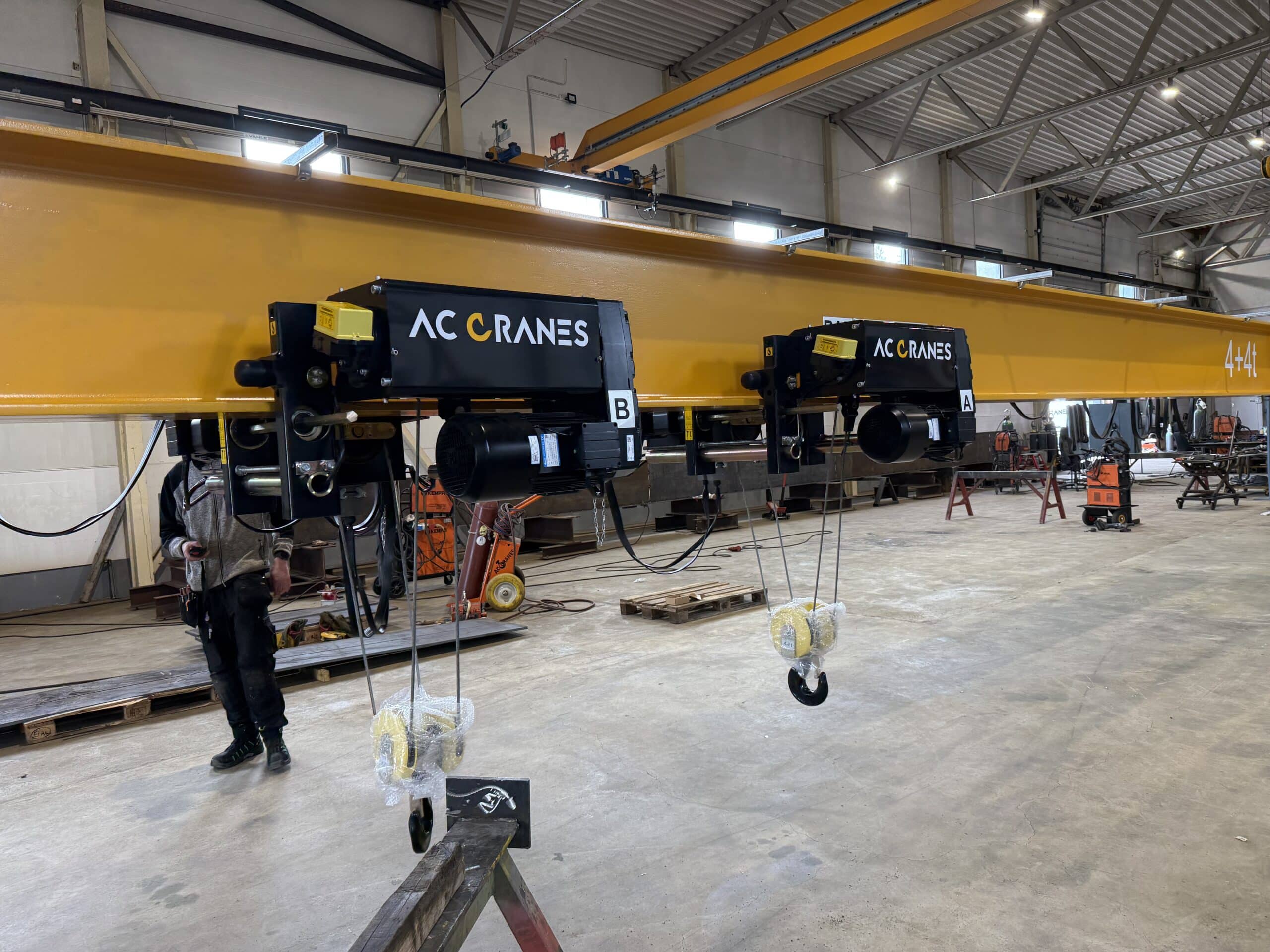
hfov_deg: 71.6
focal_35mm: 24
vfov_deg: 56.8
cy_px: 476
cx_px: 635
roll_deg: +3.7
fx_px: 881
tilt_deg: -3.0
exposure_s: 1/100
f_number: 1.78
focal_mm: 6.76
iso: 200
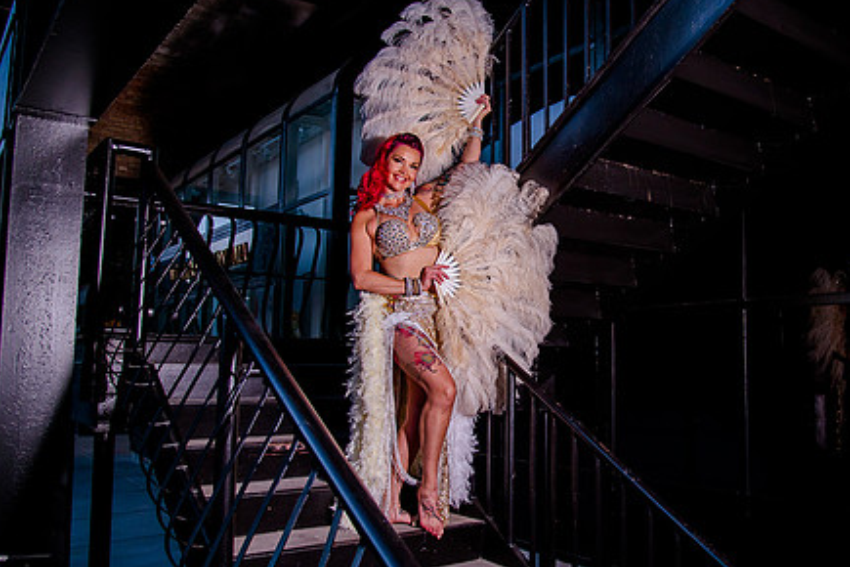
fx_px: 755
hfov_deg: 57.7
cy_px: 287
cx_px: 553
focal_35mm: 32
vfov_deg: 41.1
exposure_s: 1/250
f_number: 4
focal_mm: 24
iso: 640
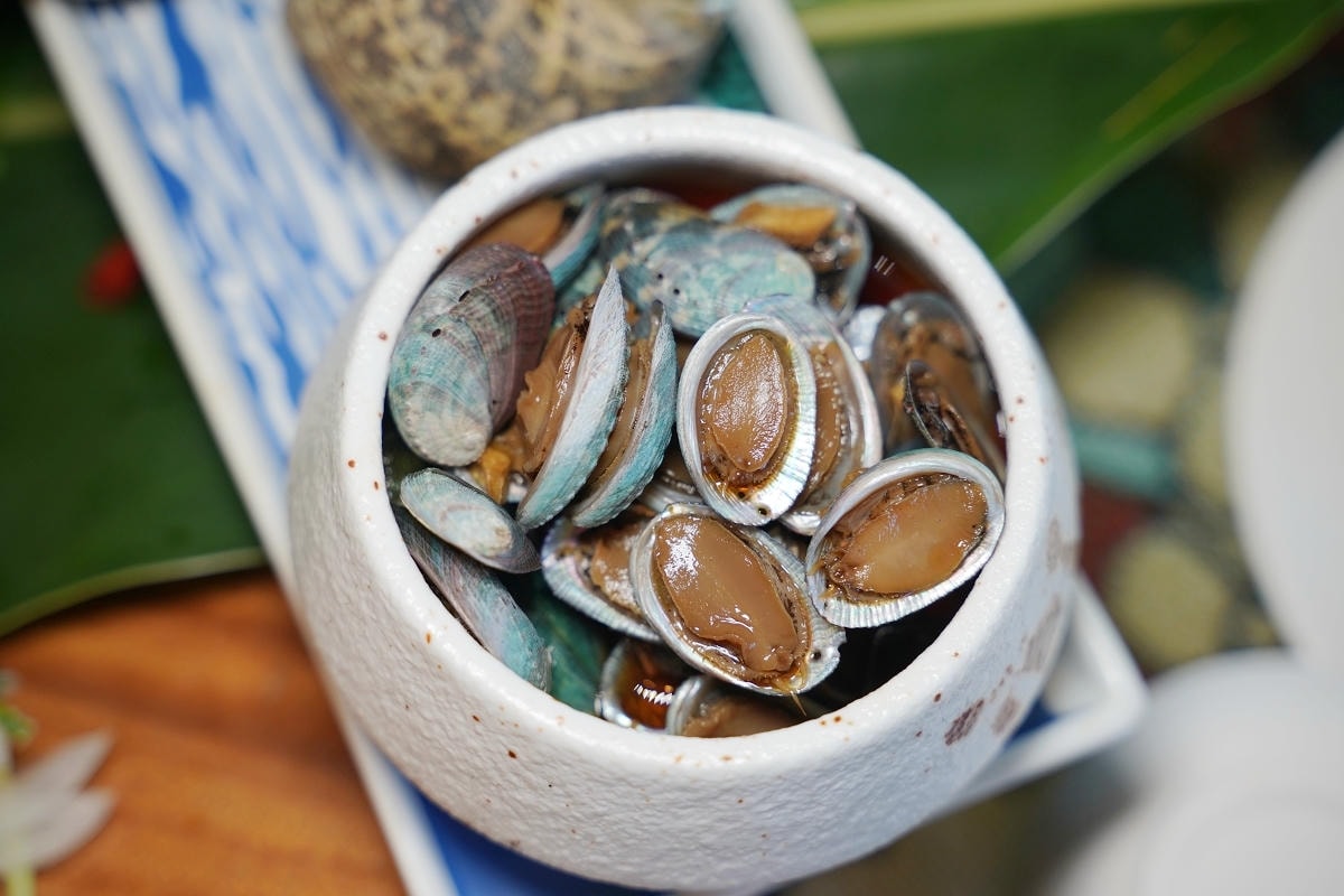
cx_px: 672
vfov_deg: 18.2
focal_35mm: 75
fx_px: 2800
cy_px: 448
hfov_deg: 27.0
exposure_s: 1/80
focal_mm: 75
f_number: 4
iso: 250
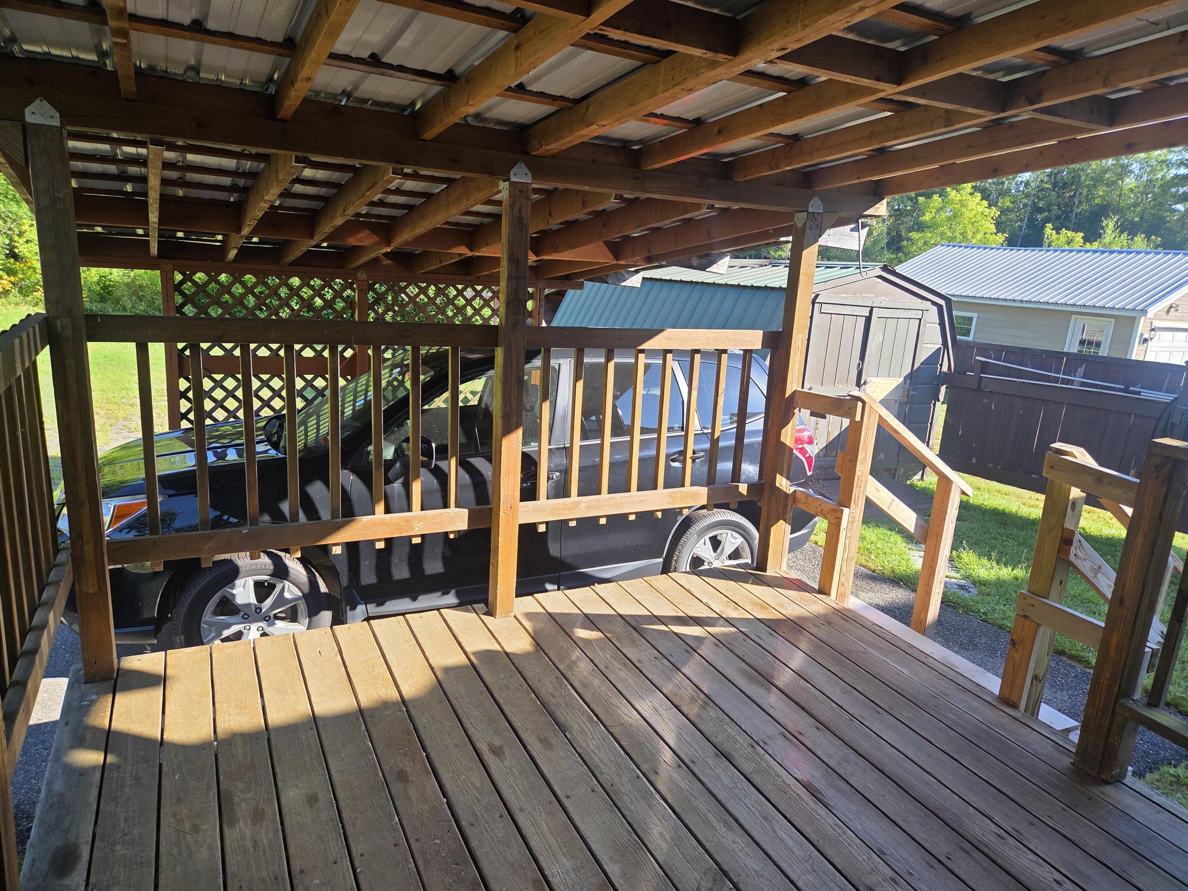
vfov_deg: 58.9
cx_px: 594
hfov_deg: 73.9
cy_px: 446
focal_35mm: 23
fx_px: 789
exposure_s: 1/1160
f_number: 1.8
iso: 80
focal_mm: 5.4
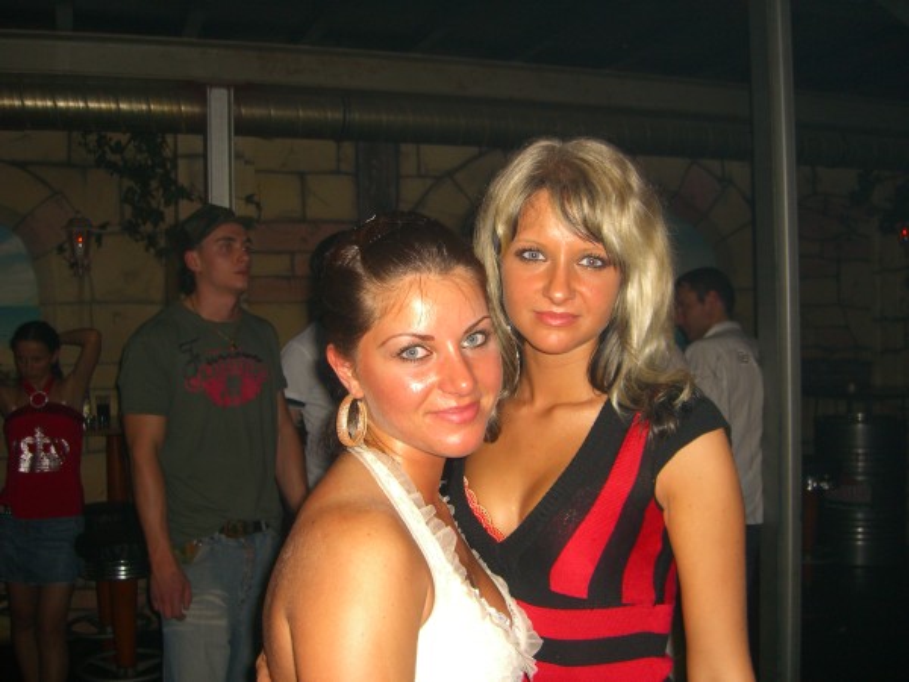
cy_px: 341
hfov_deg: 49.0
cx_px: 454
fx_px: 998
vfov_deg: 37.7
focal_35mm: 38
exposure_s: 1/60
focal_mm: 7.9
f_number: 2.8
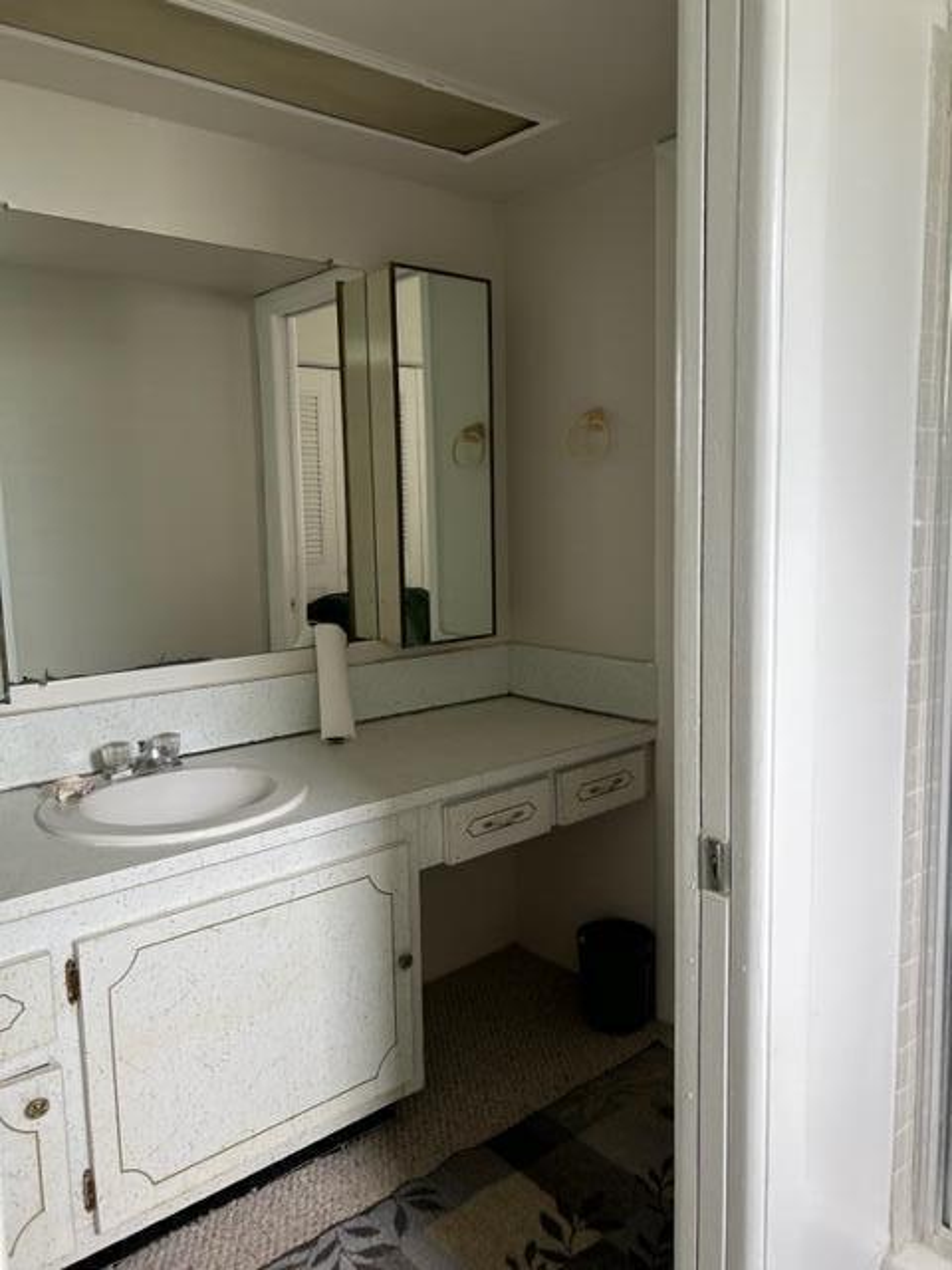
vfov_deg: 67.3
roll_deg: +1.7
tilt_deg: -8.3
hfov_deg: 53.1
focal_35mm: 26
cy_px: 635
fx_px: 953
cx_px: 476
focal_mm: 5.7
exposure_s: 1/60
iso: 125
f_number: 1.5
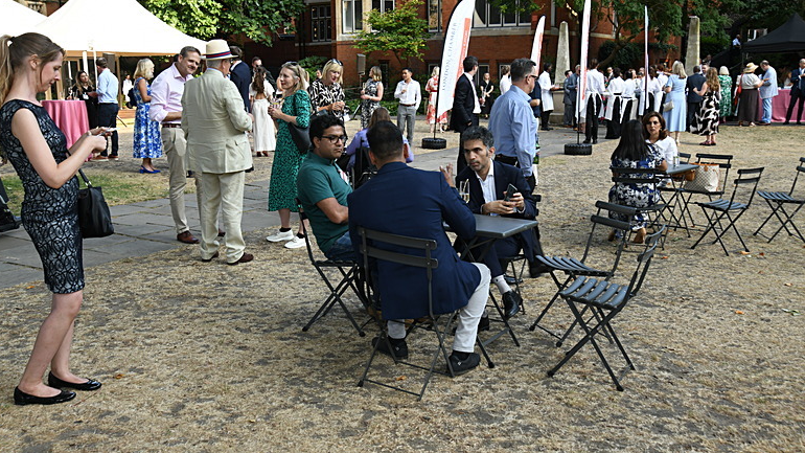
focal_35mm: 37
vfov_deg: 31.9
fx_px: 790
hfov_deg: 54.0
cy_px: 194
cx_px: 405
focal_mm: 34
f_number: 8
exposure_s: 1/80
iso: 400
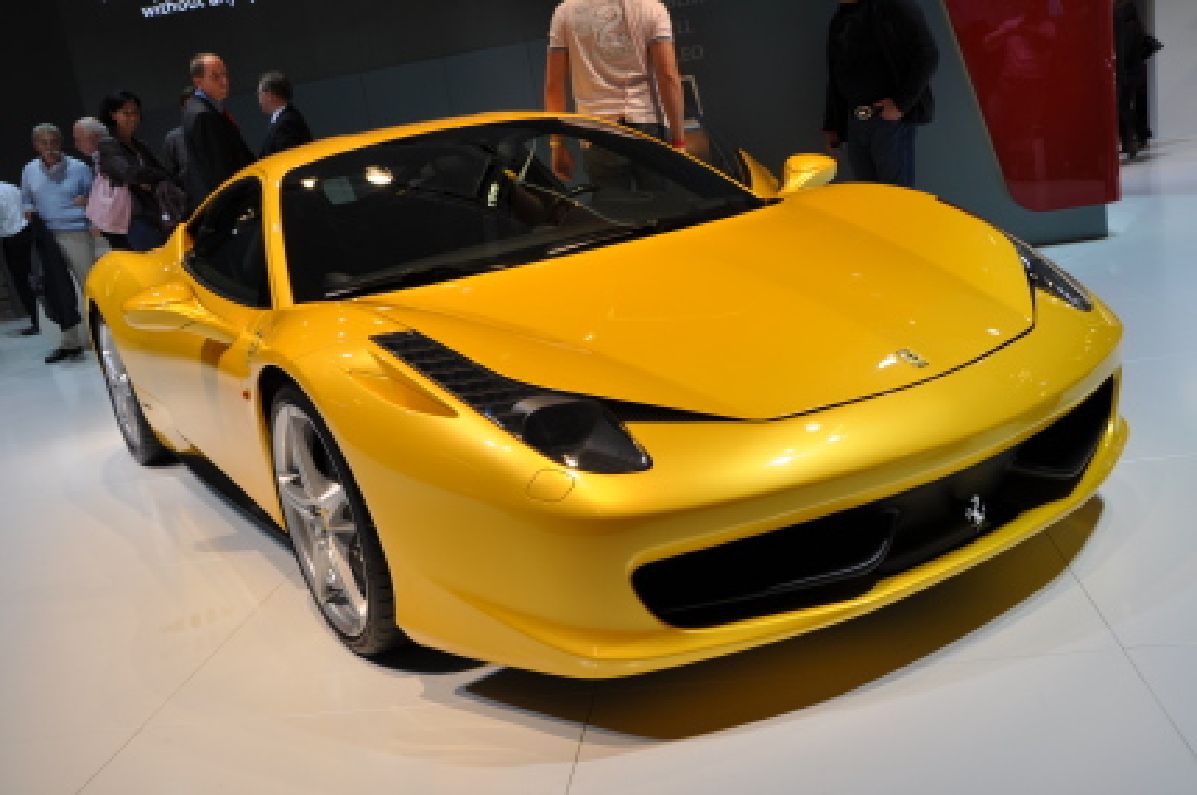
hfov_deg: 53.2
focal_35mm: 36
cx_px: 598
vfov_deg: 36.8
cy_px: 398
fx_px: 1196
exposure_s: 1/60
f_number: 8
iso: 200
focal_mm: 24
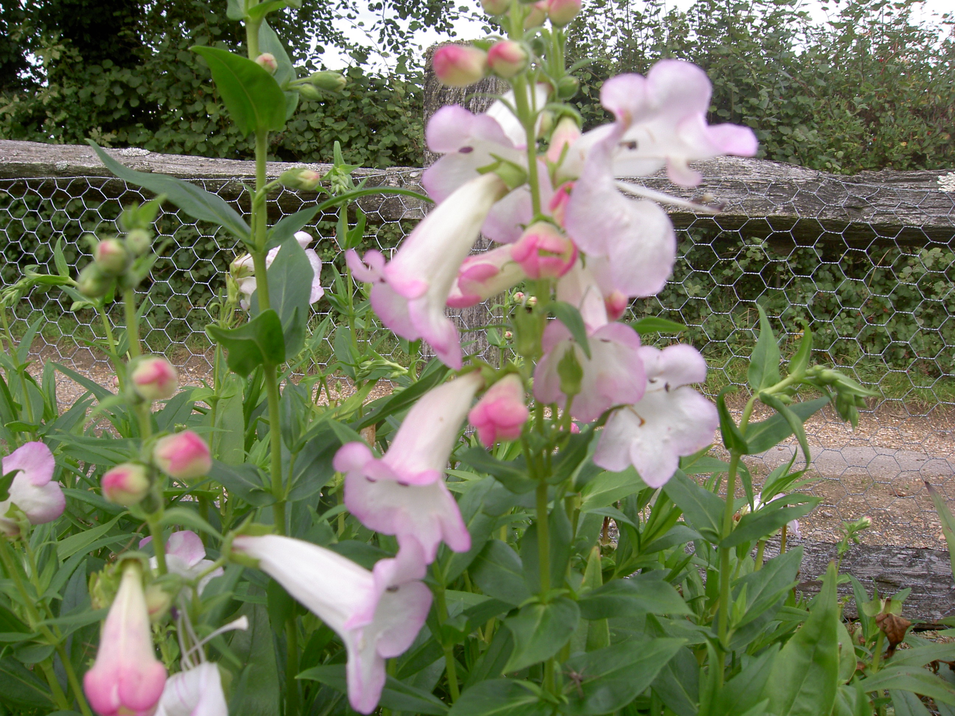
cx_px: 478
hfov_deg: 54.0
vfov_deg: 41.8
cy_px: 358
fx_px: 938
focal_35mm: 34
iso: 50
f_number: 4.7
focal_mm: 5.6
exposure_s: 1/125
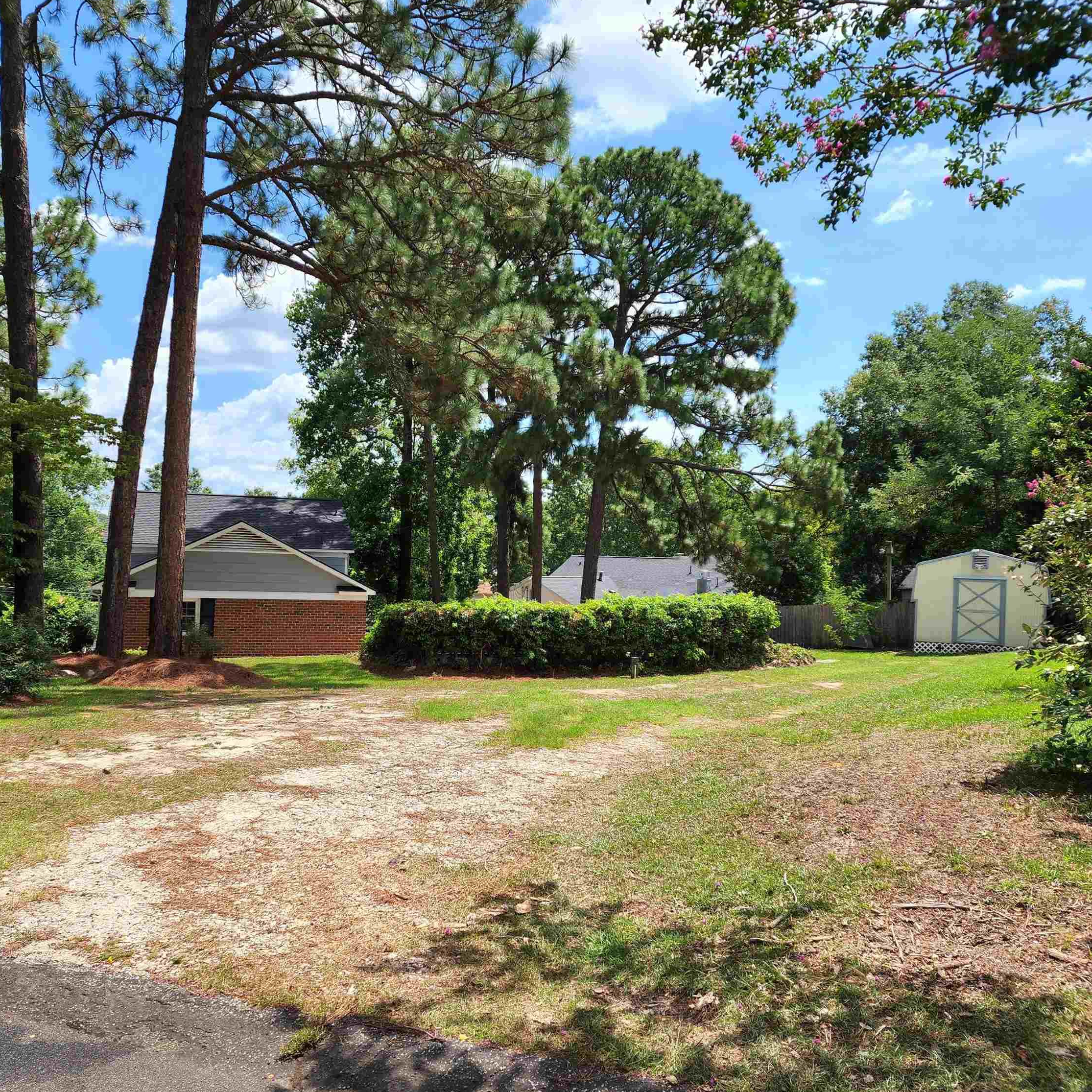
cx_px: 475
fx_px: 999
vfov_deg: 57.3
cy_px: 557
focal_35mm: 28
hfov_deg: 57.1
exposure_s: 1/705
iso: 12
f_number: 1.8
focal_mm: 6.4
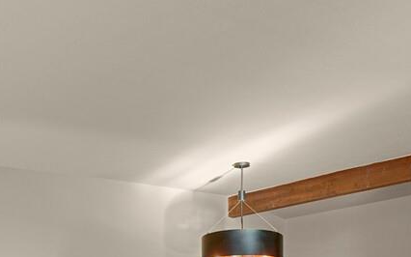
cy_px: 399
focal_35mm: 65
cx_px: 165
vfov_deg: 17.7
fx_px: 728
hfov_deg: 31.4
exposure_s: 3
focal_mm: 17
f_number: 8
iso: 250
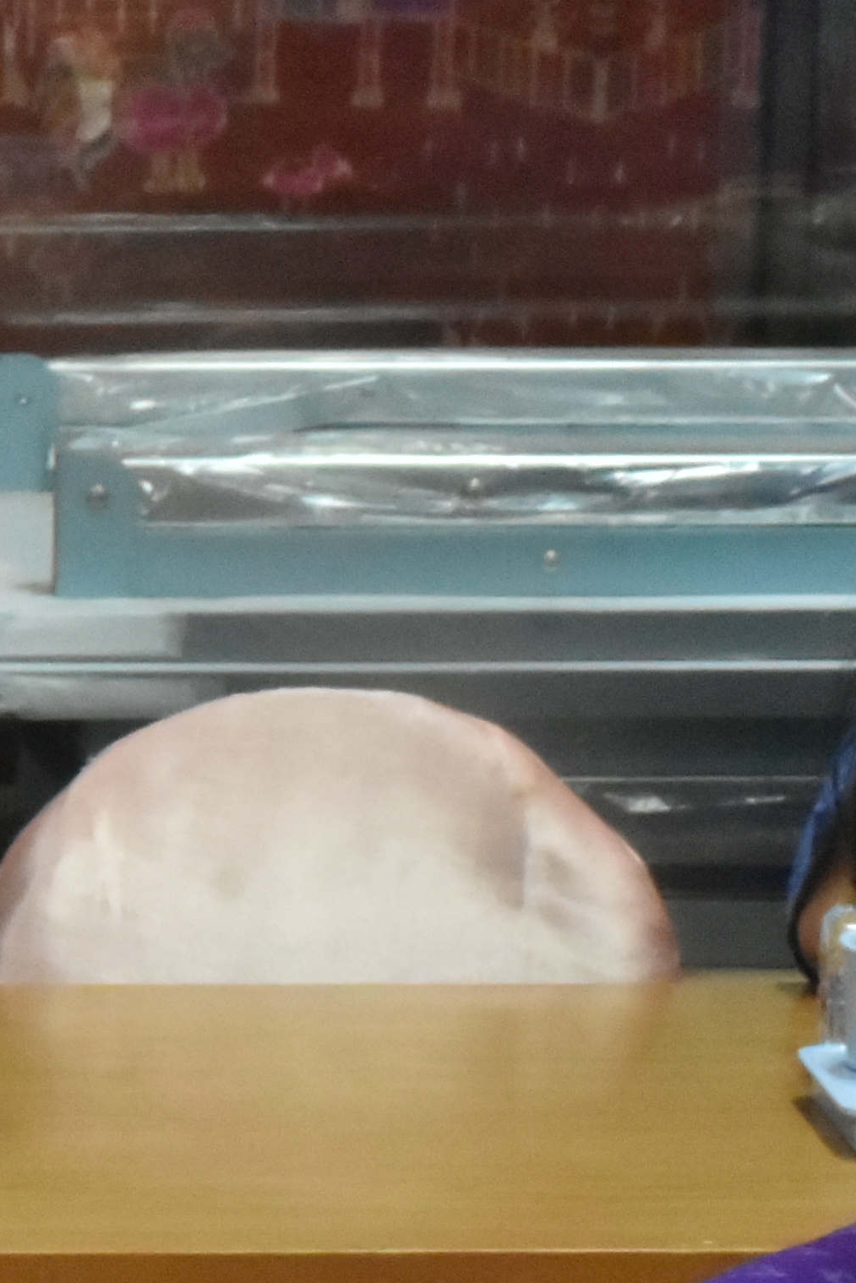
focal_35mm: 308
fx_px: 10982
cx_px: -1574
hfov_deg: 4.3
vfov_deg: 6.7
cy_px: 1480
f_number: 18
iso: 3200
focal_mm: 52
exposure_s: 1/30
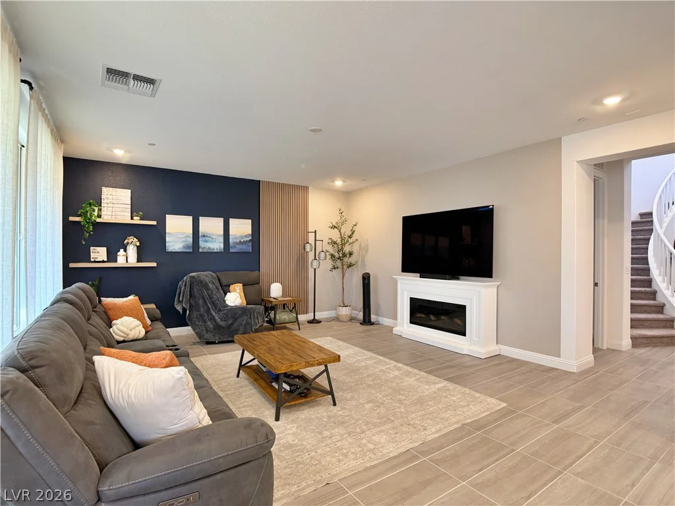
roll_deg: -0.9
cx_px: 338
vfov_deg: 56.8
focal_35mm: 24
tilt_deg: +0.2
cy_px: 253
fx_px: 468
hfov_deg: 71.6
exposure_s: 1/60
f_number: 1.78
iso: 160
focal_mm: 6.76
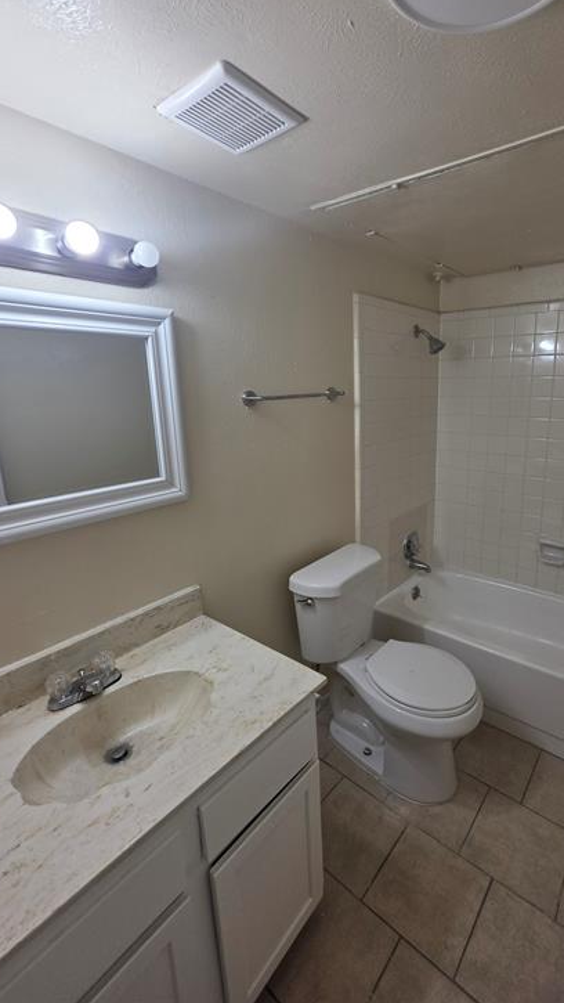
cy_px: 473
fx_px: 399
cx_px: 354
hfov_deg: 69.4
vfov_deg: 102.9
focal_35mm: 15
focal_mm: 2.2
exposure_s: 1/120
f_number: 1.9
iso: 40
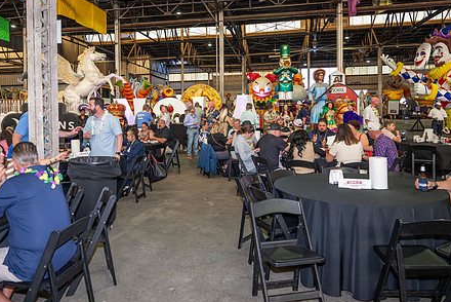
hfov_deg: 67.0
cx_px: 194
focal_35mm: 27
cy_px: 120
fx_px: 338
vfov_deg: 47.7
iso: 640
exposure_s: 1/100
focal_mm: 20.5
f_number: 4
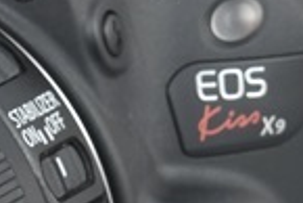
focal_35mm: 810
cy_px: 177
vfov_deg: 1.7
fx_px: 6824
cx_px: -119
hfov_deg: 2.5
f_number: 11
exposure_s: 1/250
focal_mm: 98
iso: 500
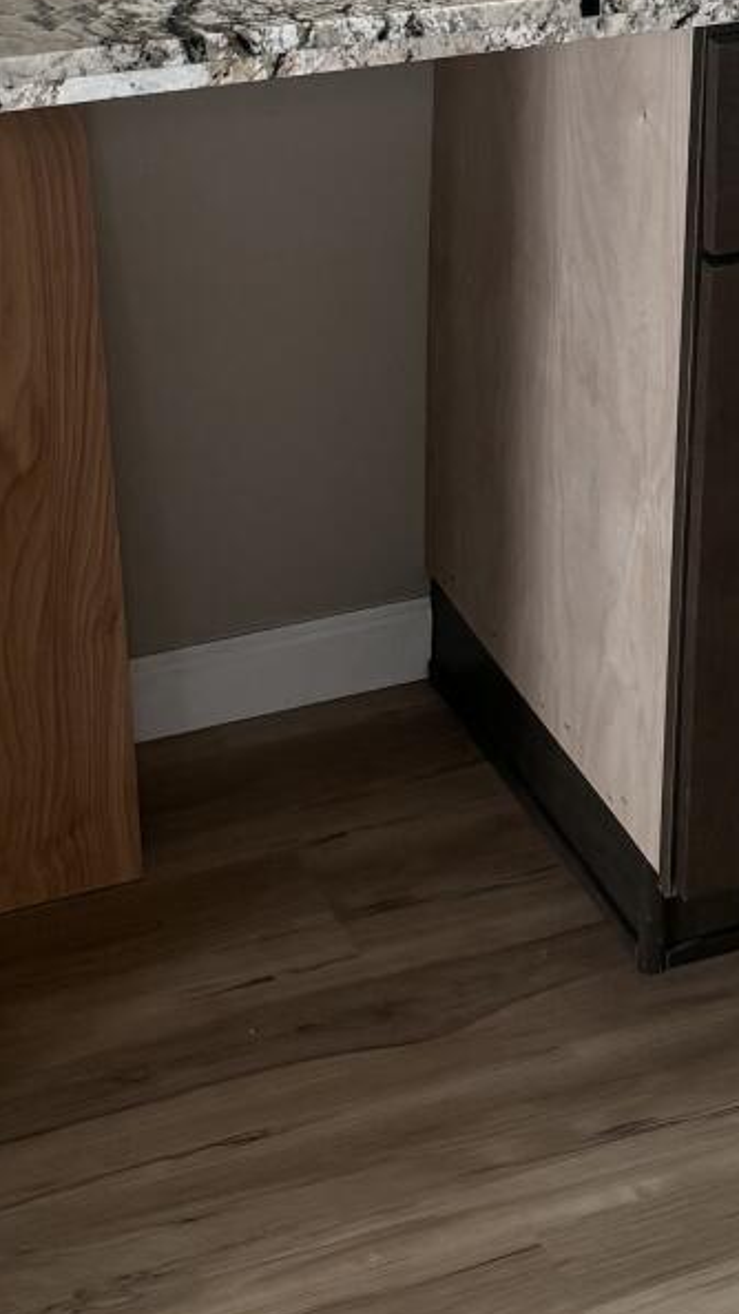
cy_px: -336
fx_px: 3066
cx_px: 861
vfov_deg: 22.0
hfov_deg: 13.4
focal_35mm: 88
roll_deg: -2.9
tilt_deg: -11.6
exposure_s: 1/120
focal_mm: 6.76
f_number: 1.78
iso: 160
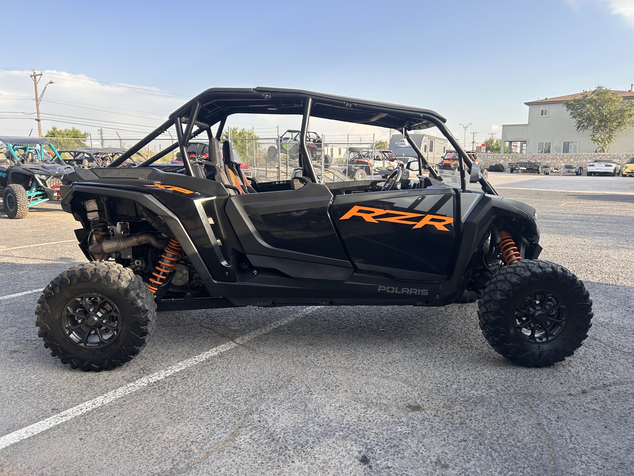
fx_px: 476
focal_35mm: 26
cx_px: 317
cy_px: 238
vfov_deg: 53.1
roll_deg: +1.2
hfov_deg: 67.3
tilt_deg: -7.7
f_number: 1.5
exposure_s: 1/733
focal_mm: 5.7
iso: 50
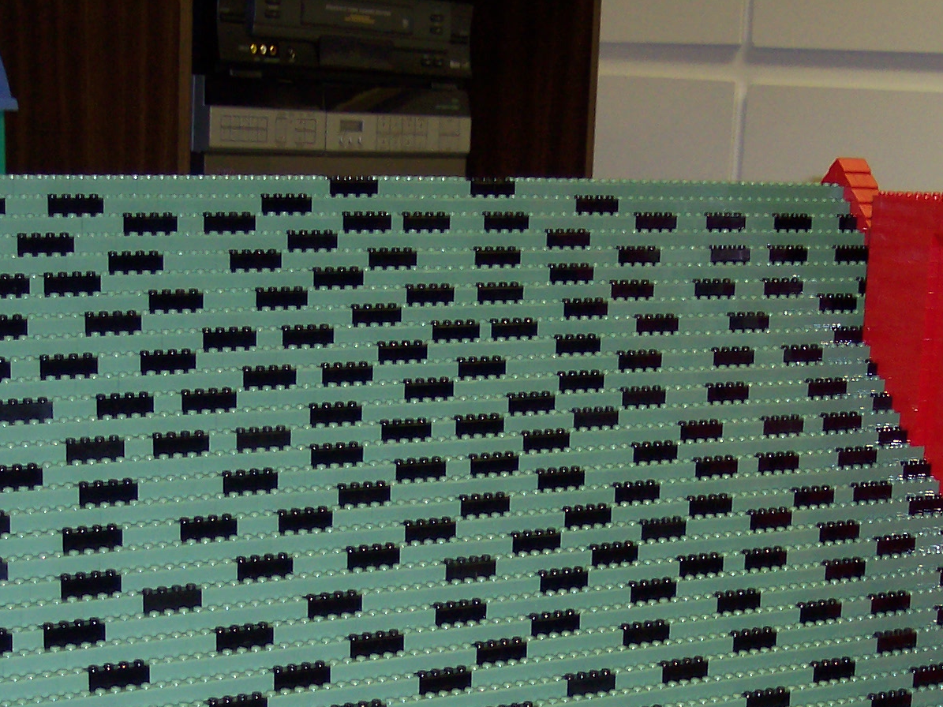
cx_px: 518
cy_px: 734
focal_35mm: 82
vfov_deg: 17.5
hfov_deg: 23.8
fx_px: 2234
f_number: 2.8
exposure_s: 1/30
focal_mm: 8
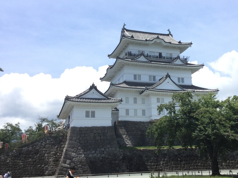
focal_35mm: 45
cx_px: 146
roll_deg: +1.8
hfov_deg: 41.8
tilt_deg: +16.7
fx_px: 309
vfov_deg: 32.2
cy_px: 82
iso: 25
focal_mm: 3.3
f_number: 2.4
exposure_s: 1/970
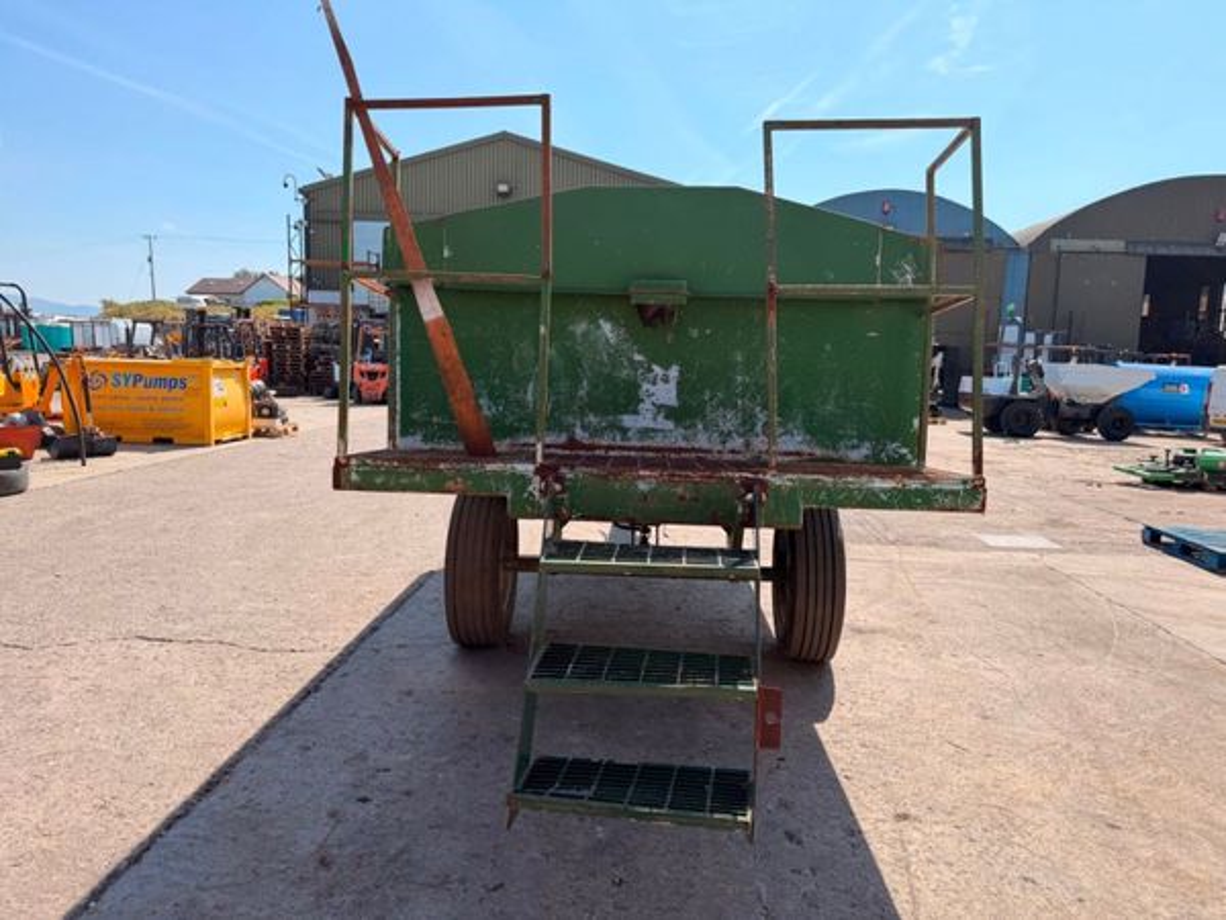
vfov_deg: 56.8
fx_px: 850
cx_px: 613
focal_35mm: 24
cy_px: 460
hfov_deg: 71.6
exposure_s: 1/3953
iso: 100
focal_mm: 6.76
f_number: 1.78
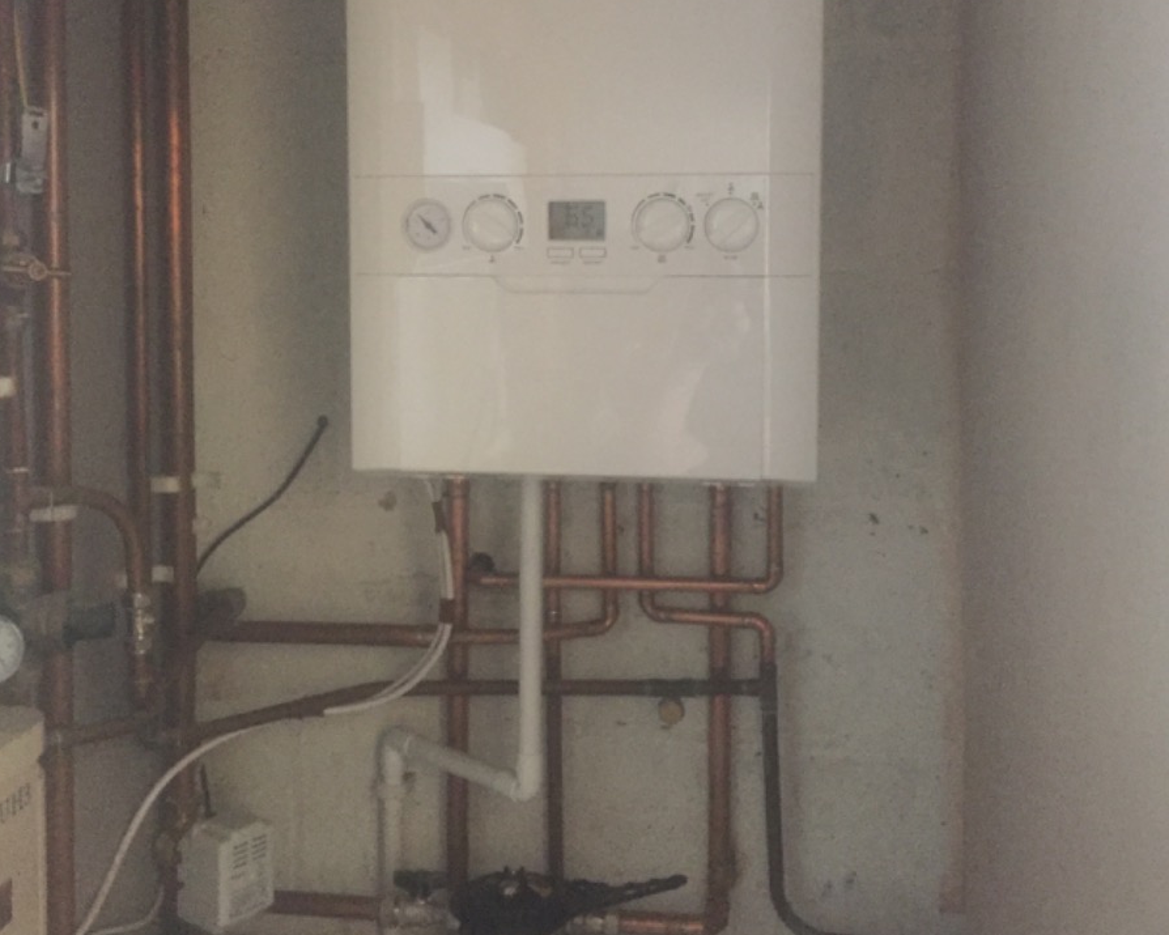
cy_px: 327
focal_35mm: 38
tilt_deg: -2.2
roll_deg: -0.1
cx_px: 587
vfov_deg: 38.8
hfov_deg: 47.9
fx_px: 1315
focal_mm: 4.15
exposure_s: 1/17
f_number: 2.2
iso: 500
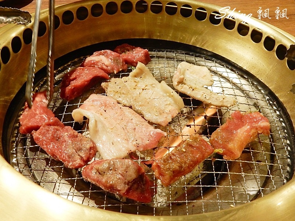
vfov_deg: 39.7
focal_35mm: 36
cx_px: 148
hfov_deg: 51.4
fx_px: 307
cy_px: 110
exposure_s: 1/25
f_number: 4
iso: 400
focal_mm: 6.4
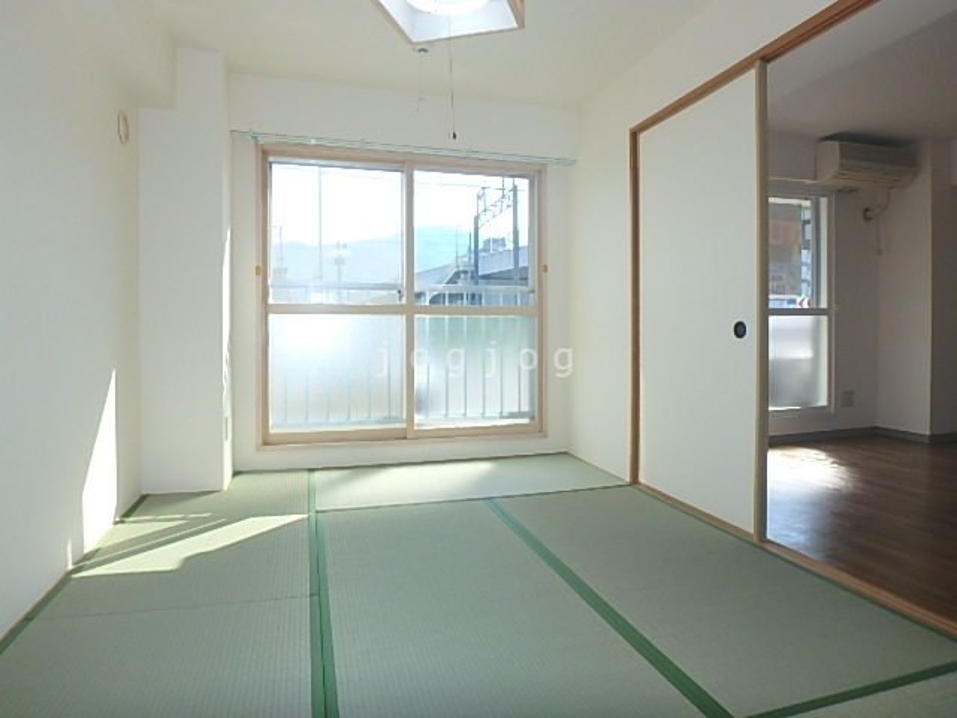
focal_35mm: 21
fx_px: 581
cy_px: 359
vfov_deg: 63.4
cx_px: 478
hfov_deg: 79.0
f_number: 3.5
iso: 125
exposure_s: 1/320
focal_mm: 3.7
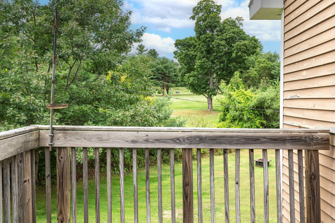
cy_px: 112
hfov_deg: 54.4
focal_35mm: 35
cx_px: 168
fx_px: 326
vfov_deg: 37.9
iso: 320
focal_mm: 35
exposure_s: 1/160
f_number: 8
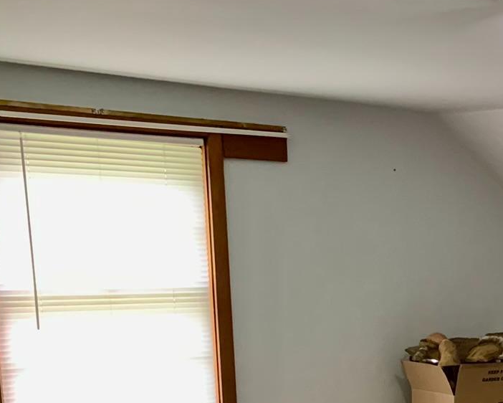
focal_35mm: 74
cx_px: 648
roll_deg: -0.2
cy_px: 494
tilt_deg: -11.4
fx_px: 1102
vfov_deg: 19.4
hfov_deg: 23.0
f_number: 1.8
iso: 250
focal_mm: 4.25
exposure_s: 1/60
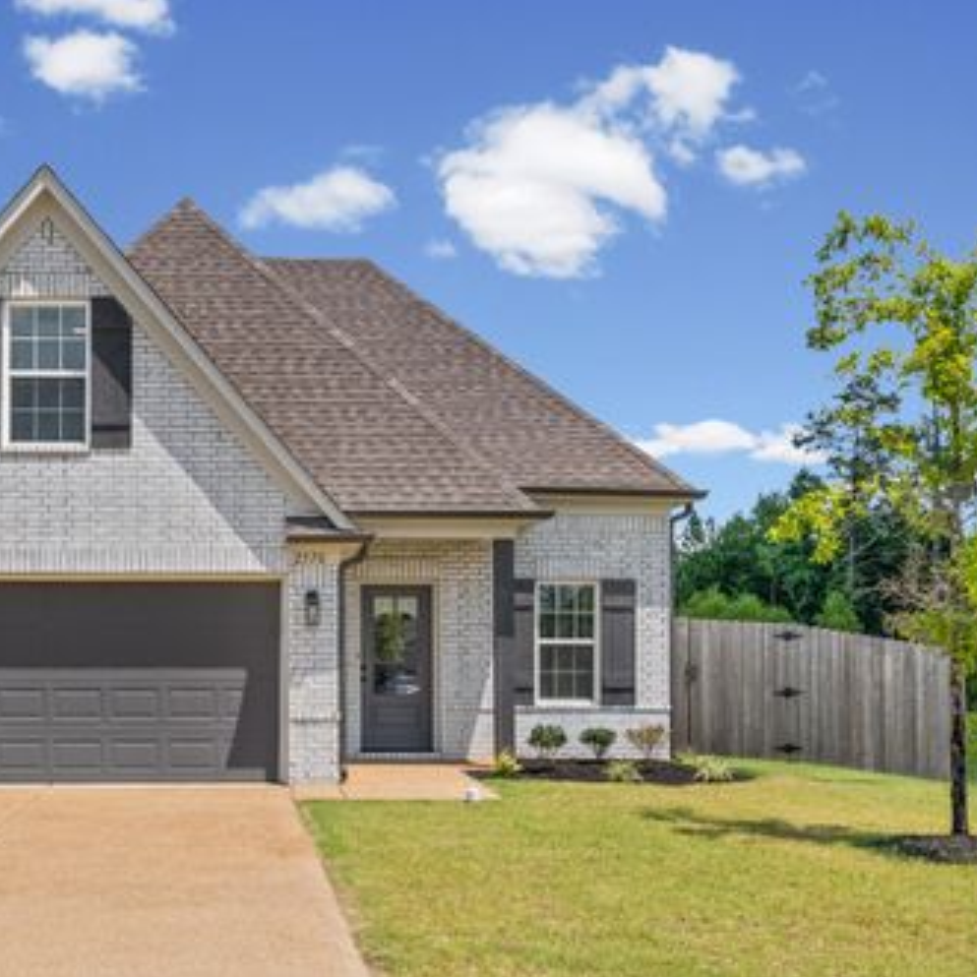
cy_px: 490
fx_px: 1437
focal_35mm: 45
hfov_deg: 36.7
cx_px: 248
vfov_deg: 37.6
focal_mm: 35
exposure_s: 1/2500
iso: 800
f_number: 9
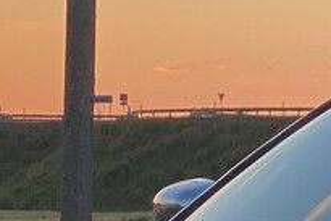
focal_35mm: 337
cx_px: 515
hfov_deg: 6.0
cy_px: 431
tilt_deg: -3.7
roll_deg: +0.6
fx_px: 3101
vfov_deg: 4.0
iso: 20
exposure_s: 1/153
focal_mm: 6
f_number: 2
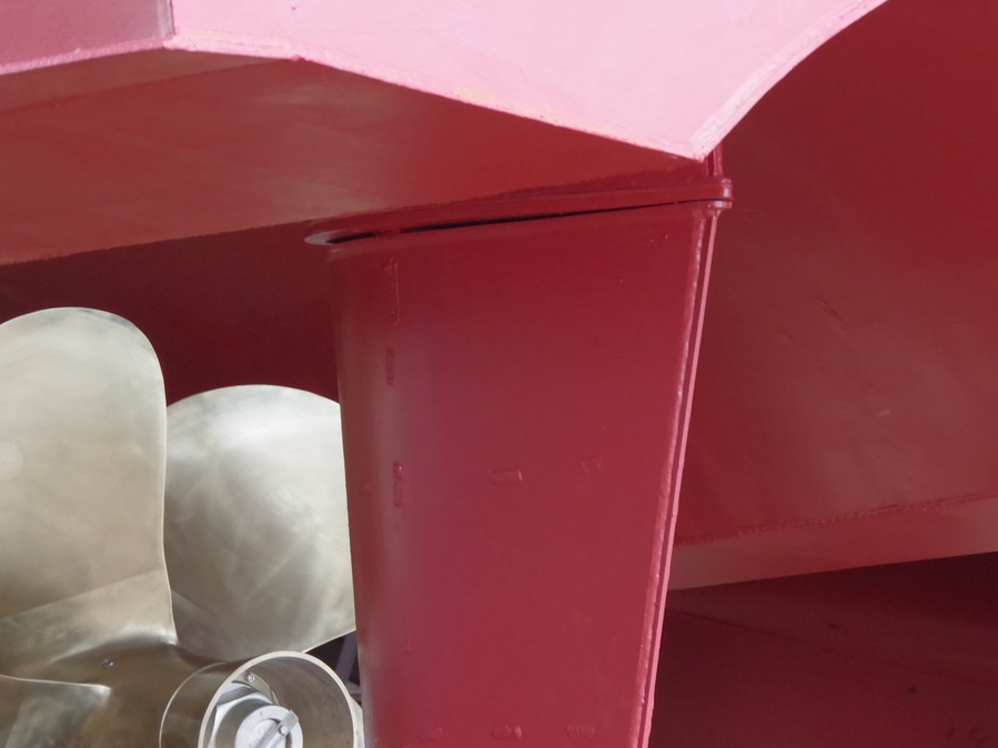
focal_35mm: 154
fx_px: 4439
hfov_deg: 12.8
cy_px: 504
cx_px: 759
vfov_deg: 9.6
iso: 1600
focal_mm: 48
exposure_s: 1/125
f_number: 6.3
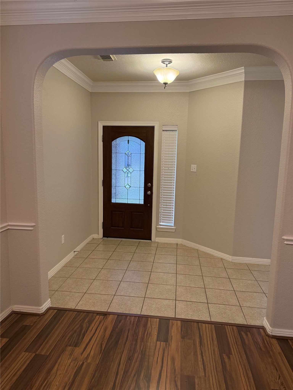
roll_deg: -1.8
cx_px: 146
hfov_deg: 56.8
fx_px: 271
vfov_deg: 71.6
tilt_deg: -7.1
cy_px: 195
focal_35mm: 24
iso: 250
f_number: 1.78
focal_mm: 6.76
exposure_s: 1/120
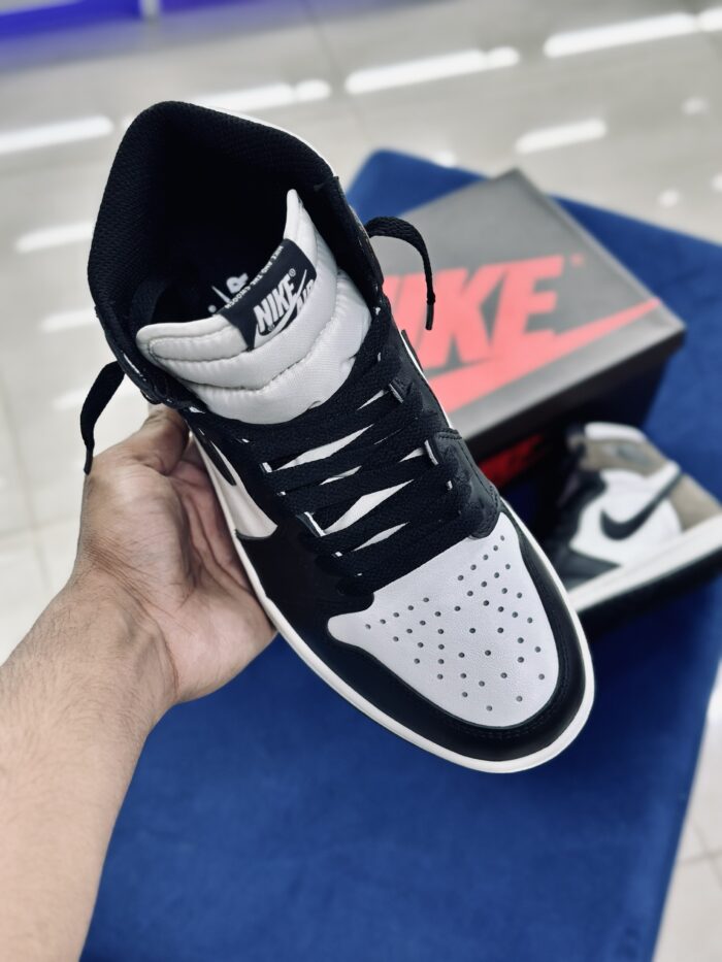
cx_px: 361
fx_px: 1335
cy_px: 481
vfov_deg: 39.7
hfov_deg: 30.3
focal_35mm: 48
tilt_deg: -55.8
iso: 100
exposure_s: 1/100
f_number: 1.78
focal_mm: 6.86
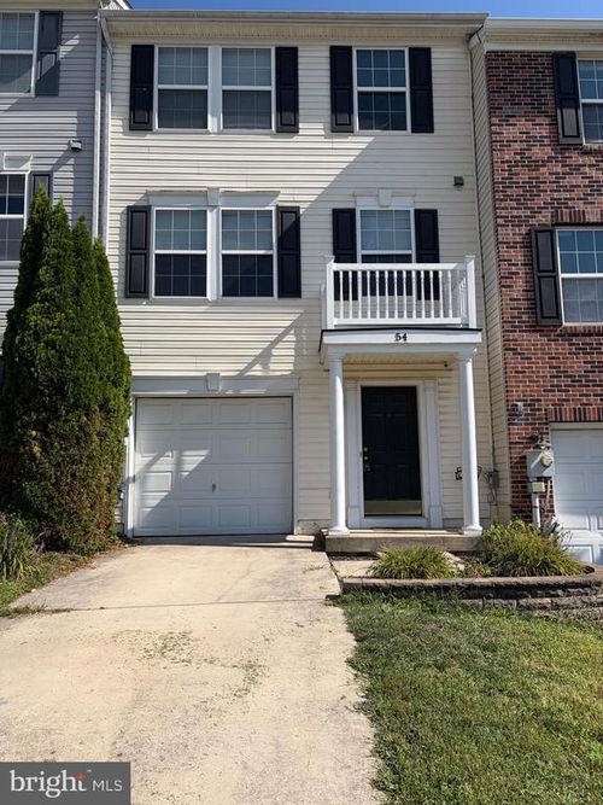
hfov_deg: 53.0
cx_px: 302
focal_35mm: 26
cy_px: 402
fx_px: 604
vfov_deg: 67.3
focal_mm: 5.96
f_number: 1.6
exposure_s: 1/6329
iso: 64
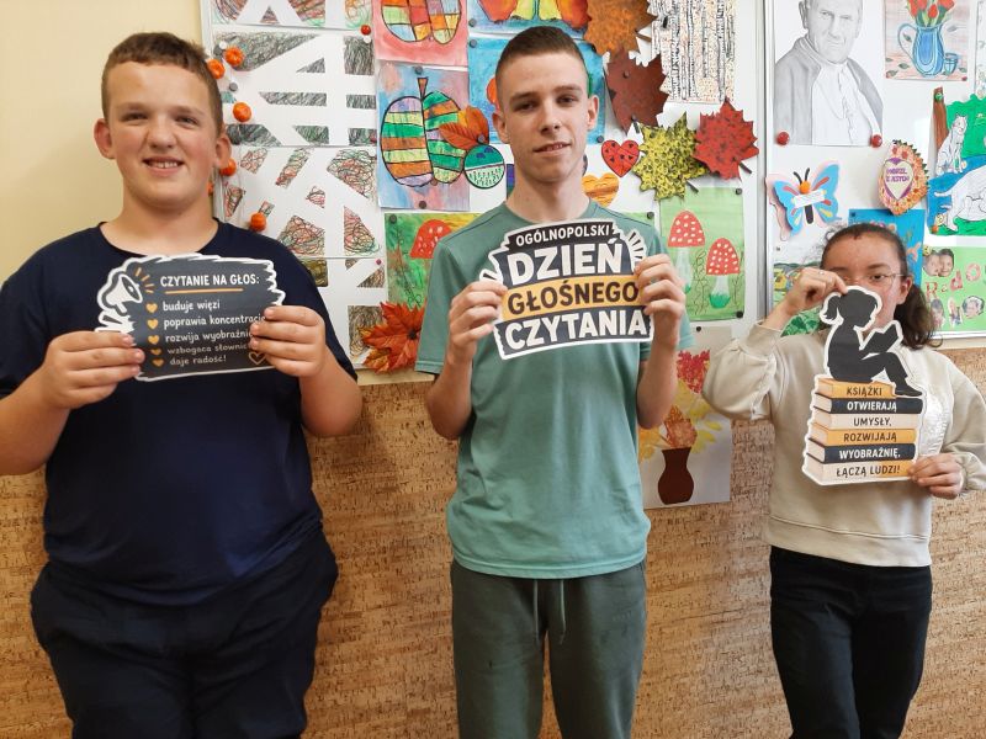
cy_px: 370
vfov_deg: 53.1
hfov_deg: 67.3
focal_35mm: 26
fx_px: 741
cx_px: 493
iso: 80
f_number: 1.7
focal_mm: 3.93
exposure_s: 1/50
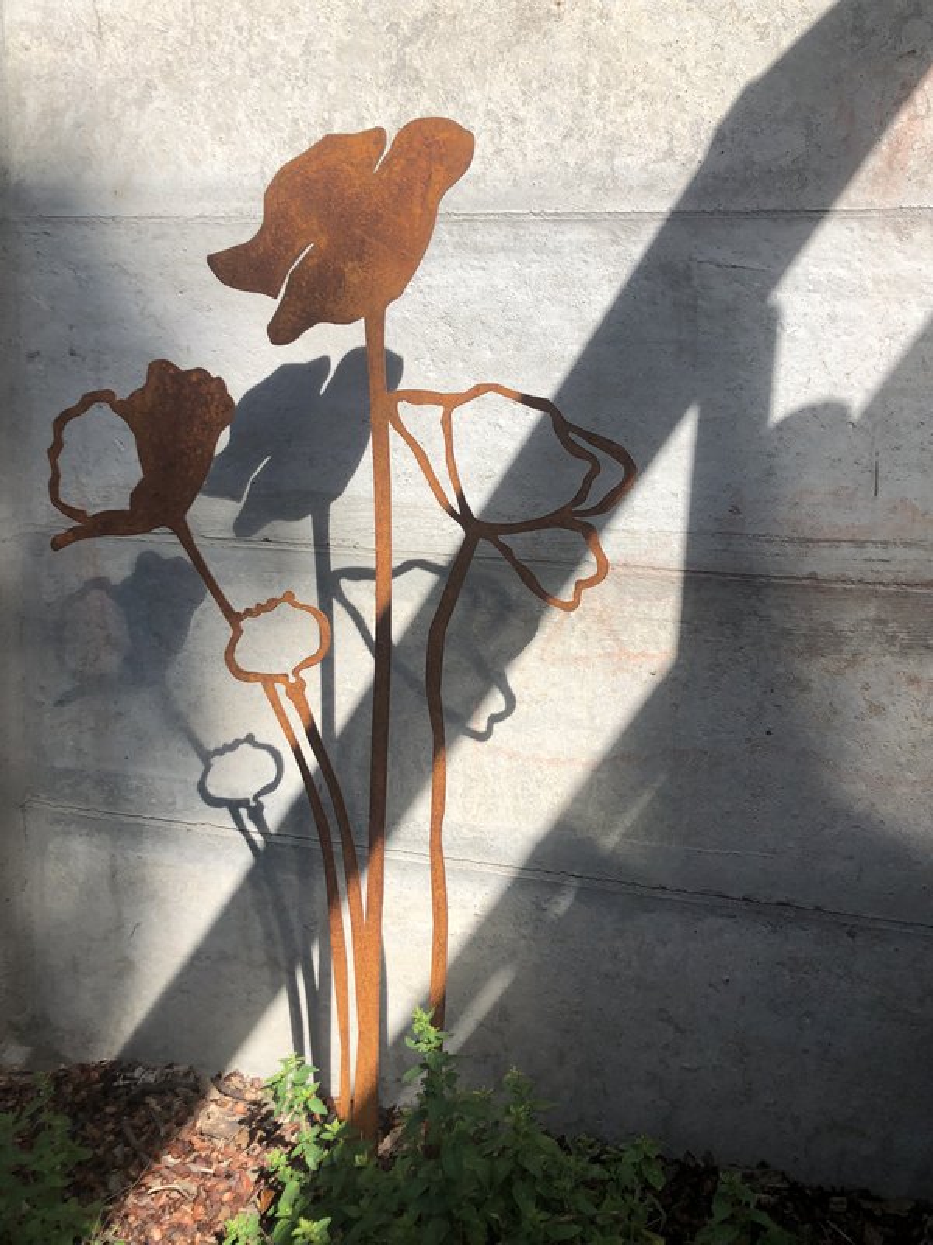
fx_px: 1042
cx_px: 466
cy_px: 622
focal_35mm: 29
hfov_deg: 48.2
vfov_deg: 61.7
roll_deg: -0.9
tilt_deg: -10.6
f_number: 1.8
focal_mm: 3.99
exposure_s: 1/1656
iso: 20
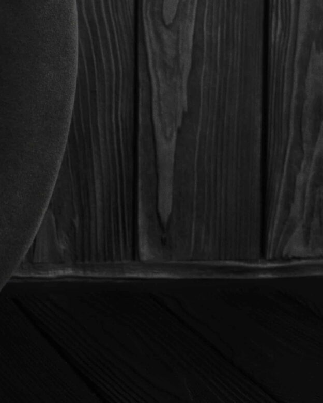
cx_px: -326
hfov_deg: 9.0
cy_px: 55
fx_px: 1930
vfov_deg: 11.9
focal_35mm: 162
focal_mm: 35
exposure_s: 1/125
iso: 500
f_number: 6.3
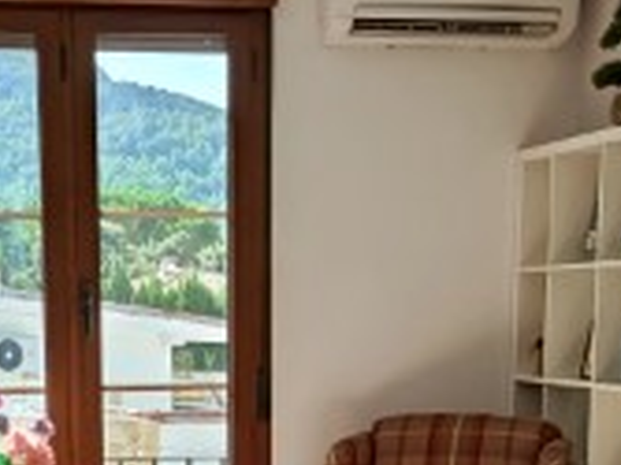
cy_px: 588
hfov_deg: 21.2
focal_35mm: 92
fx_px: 1649
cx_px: 205
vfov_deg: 15.4
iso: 109
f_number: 1.7
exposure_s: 1/100
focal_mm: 5.24
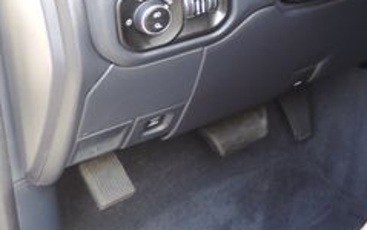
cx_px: 478
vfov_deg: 18.0
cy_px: -67
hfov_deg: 25.8
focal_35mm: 68
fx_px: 681
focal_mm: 4.3
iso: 110
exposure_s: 1/30
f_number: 3
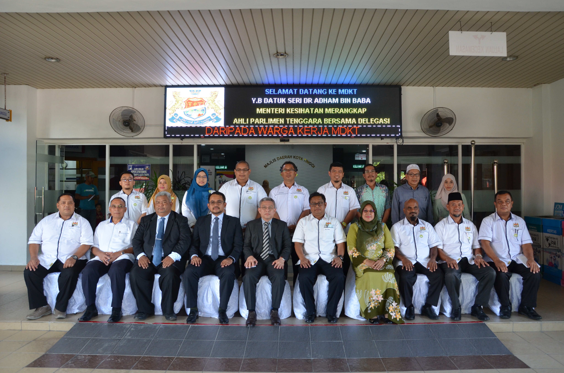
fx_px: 422
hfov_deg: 67.5
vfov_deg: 47.7
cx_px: 282
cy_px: 186
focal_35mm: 27
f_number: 5.6
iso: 560
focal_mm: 18
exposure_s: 1/60
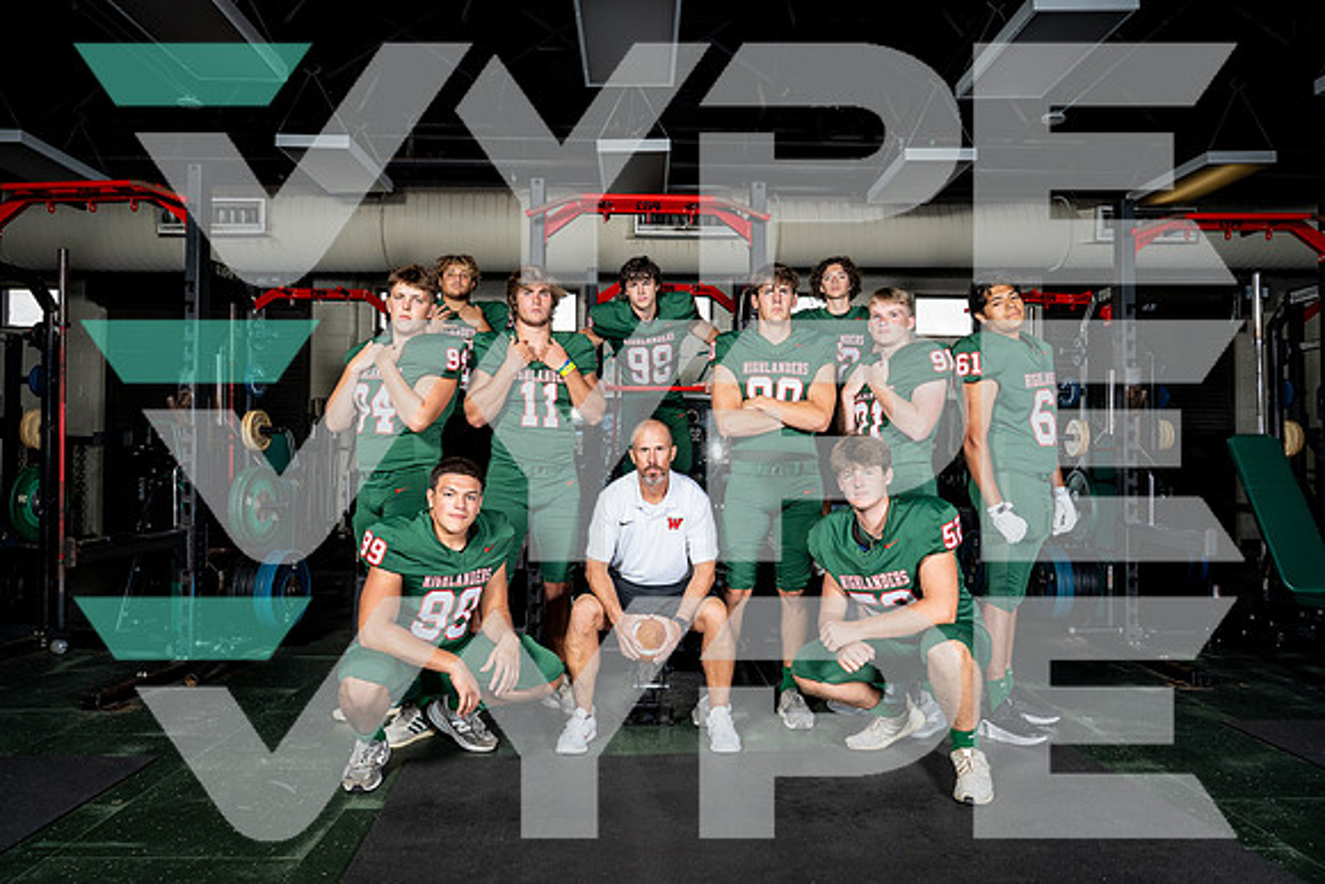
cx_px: 662
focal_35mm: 24
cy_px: 442
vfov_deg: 53.2
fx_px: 883
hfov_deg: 73.7
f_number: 8
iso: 640
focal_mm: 24
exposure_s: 1/250
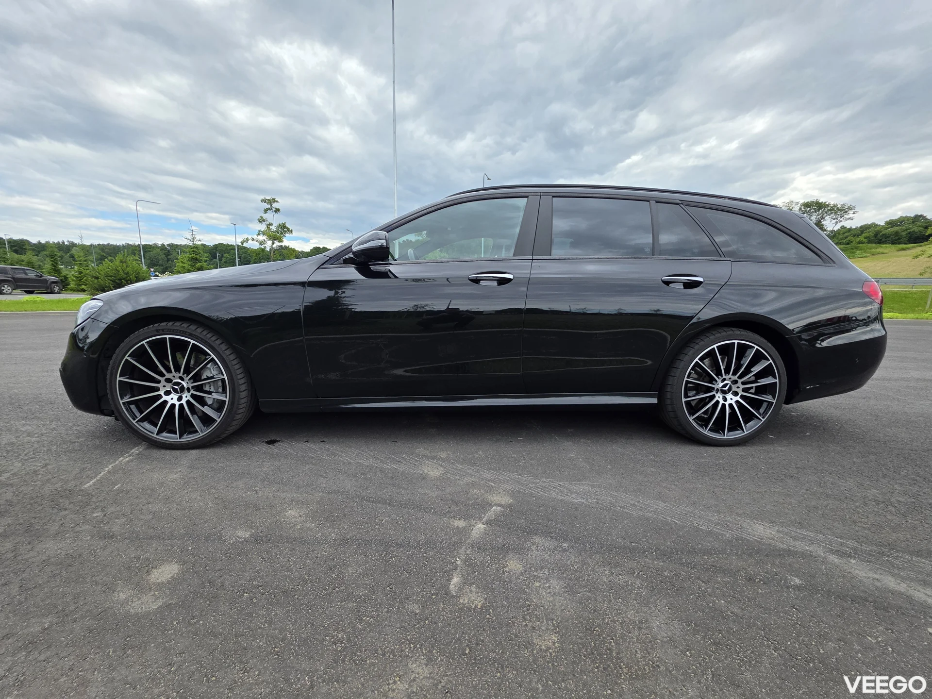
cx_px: 466
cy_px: 350
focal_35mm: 13
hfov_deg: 106.2
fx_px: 350
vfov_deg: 89.9
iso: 80
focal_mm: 2.2
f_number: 1.9
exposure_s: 1/2000
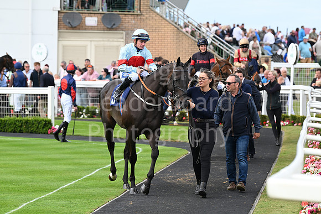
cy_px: 107
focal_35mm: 175
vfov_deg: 7.9
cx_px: 160
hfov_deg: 11.7
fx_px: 1561
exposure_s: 1/800
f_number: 5.6
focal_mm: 175
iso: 500
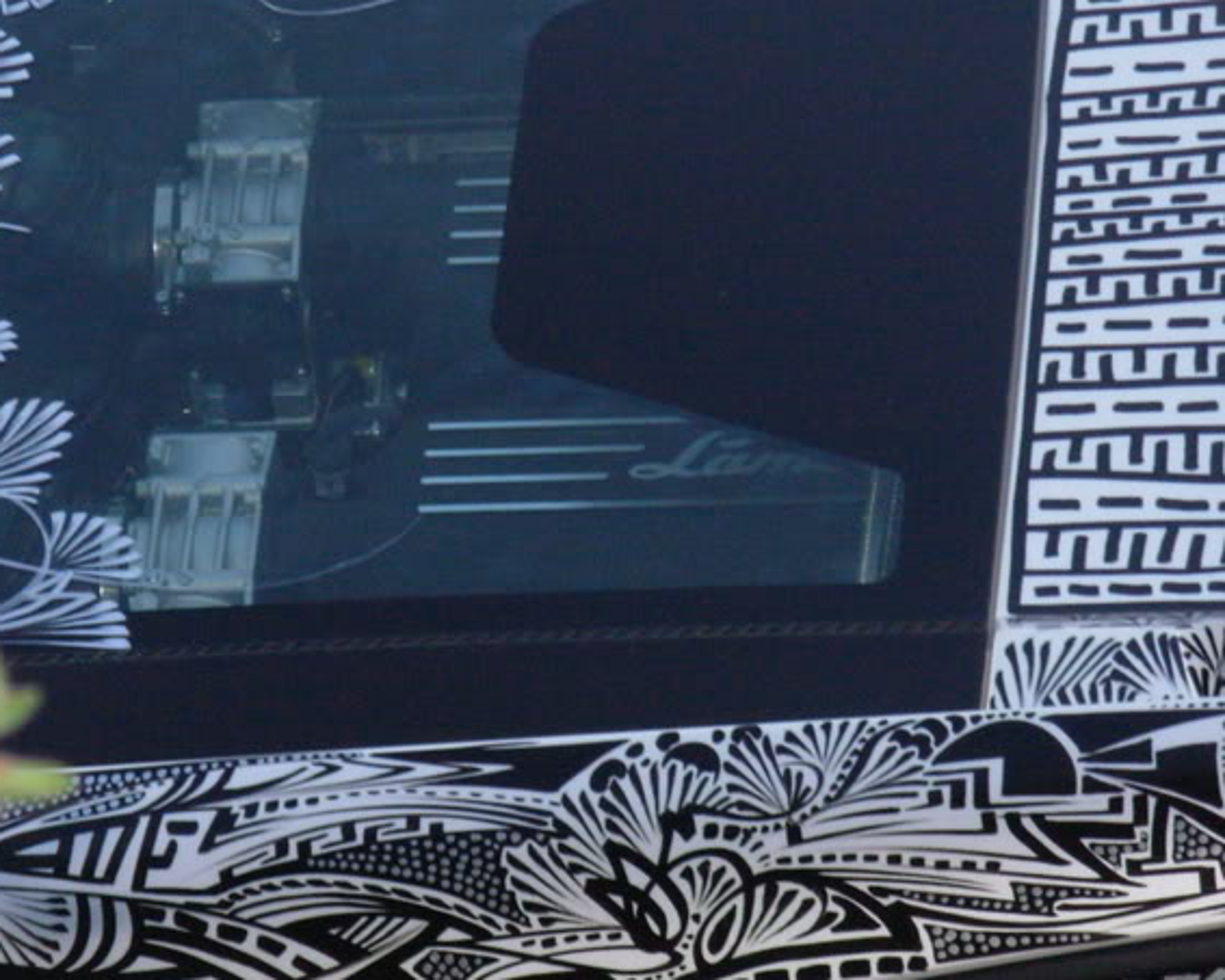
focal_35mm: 262
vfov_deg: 5.9
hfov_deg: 7.4
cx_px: 437
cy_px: 508
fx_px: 9501
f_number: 5
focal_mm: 31.4
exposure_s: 1/395
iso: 200
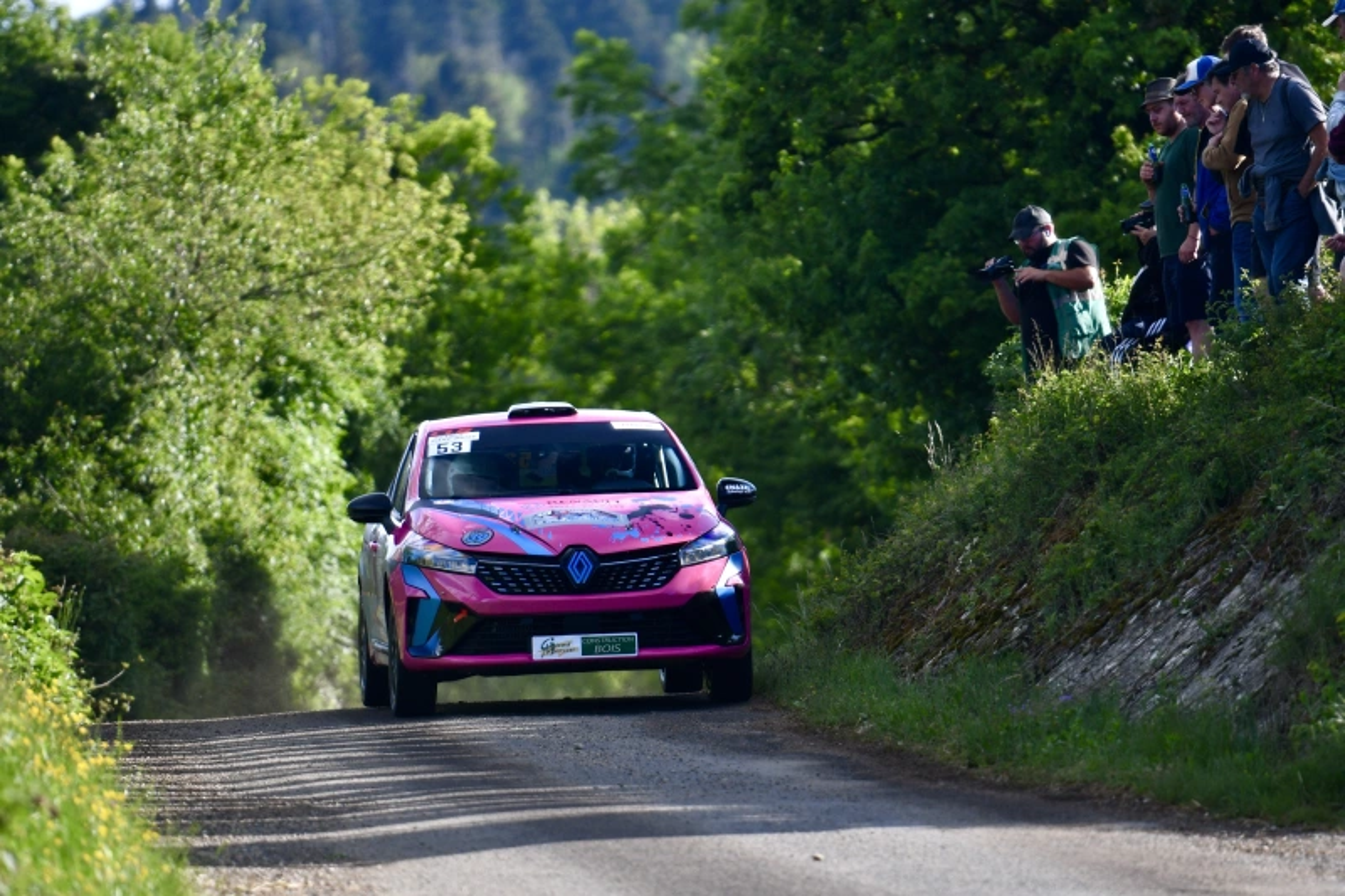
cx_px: 672
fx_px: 11205
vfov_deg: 4.6
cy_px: 448
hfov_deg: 6.9
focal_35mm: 300
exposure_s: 1/800
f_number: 2.8
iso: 160
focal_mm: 200
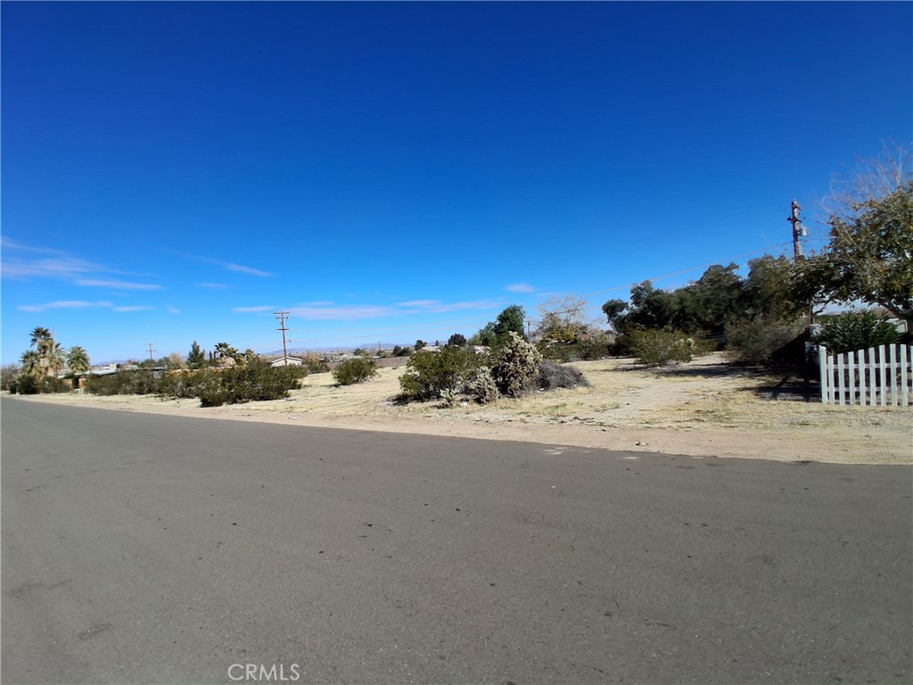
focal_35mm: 17
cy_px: 342
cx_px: 456
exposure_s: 1/1603
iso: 50
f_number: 2.2
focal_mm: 1.4
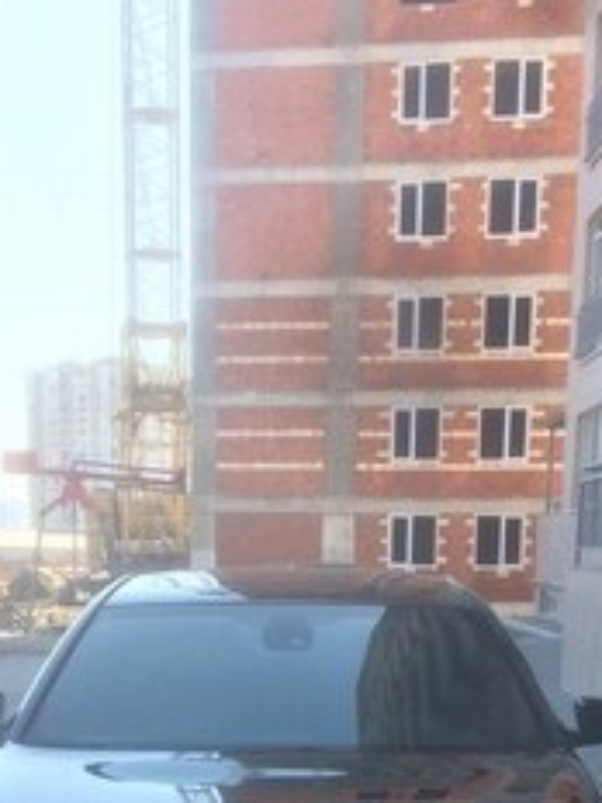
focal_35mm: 62
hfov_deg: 23.6
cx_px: 287
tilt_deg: -12.8
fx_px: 1438
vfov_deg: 28.7
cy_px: 855
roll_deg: +0.0
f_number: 2.2
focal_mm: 4.15
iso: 32
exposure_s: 1/394
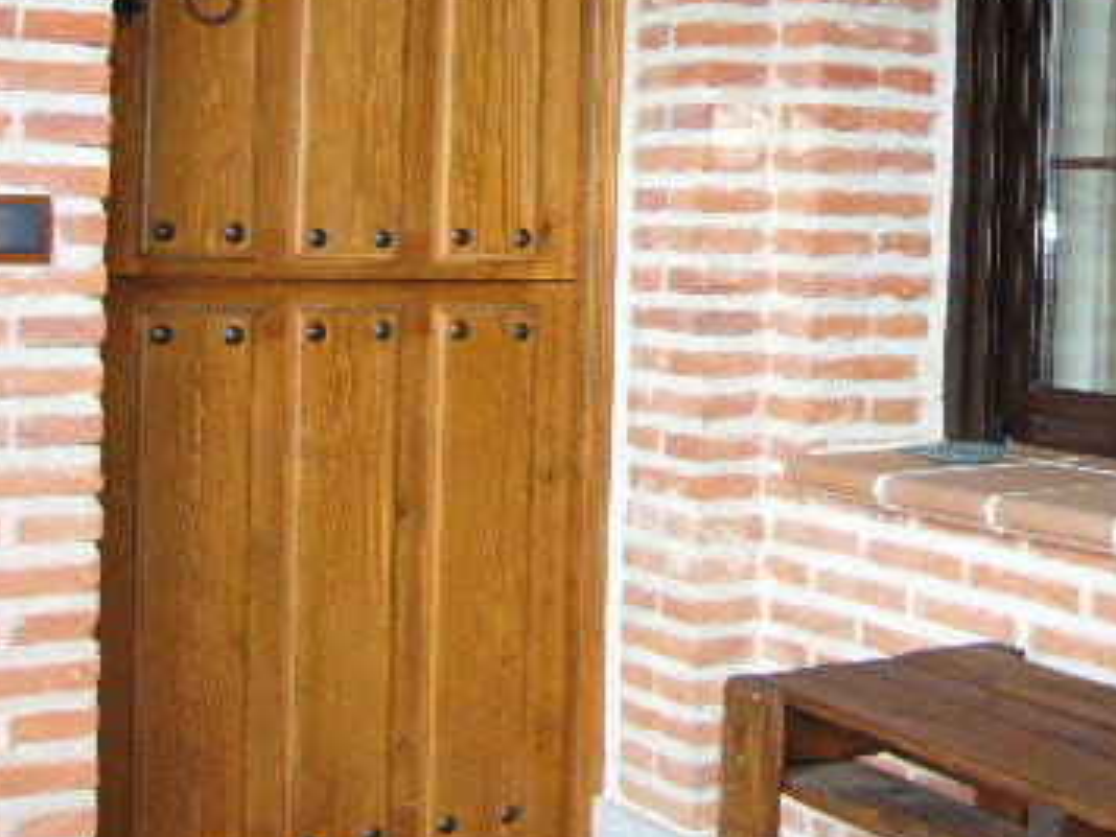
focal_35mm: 63
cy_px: 254
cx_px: 928
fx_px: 2031
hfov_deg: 29.8
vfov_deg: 23.1
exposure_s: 1/100
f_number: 2.8
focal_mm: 5.8
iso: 100
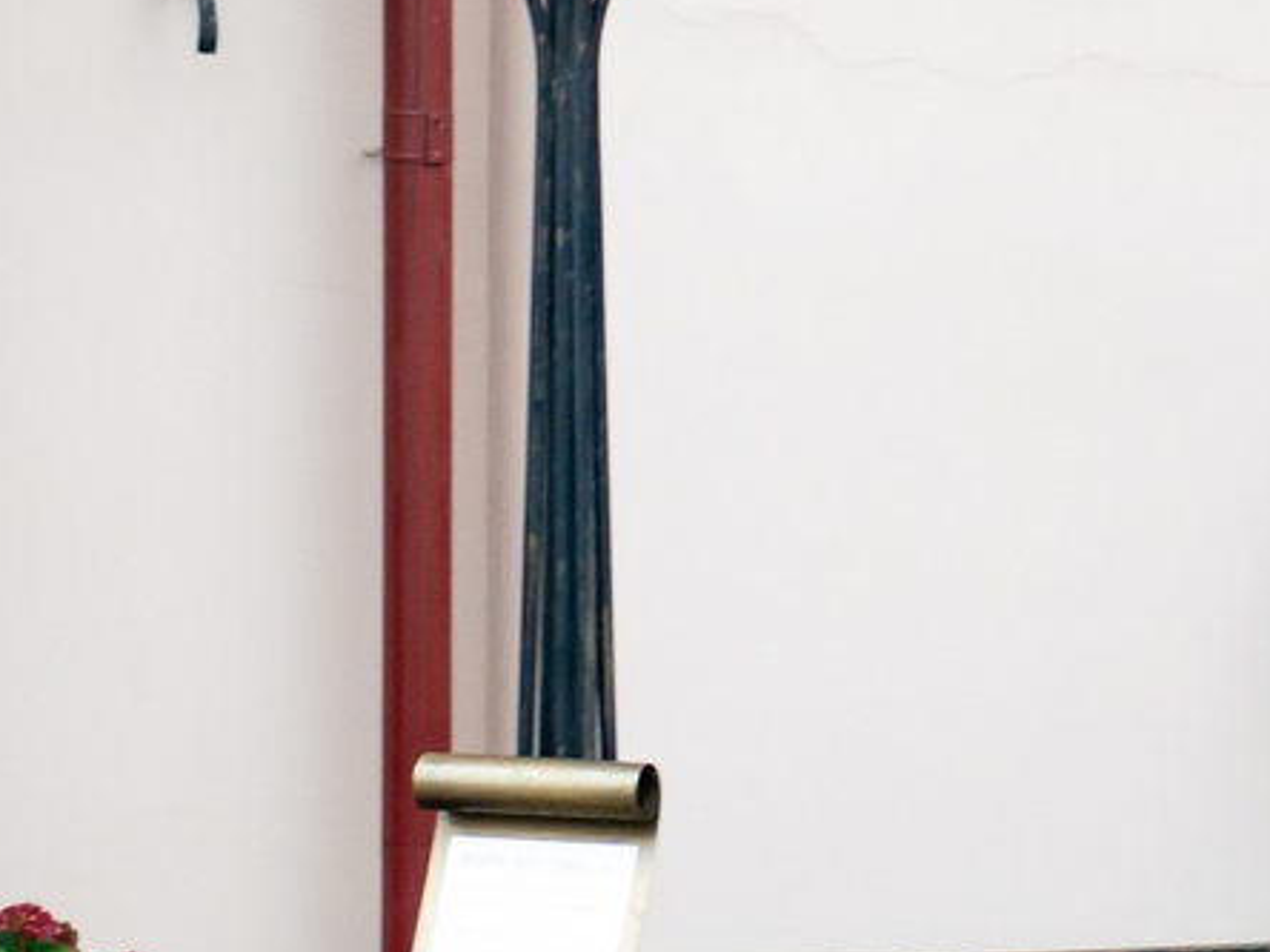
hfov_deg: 6.5
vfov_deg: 4.9
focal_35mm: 305
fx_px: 11190
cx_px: 1556
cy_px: 316
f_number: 2.8
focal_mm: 55
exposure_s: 1/100
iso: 1000
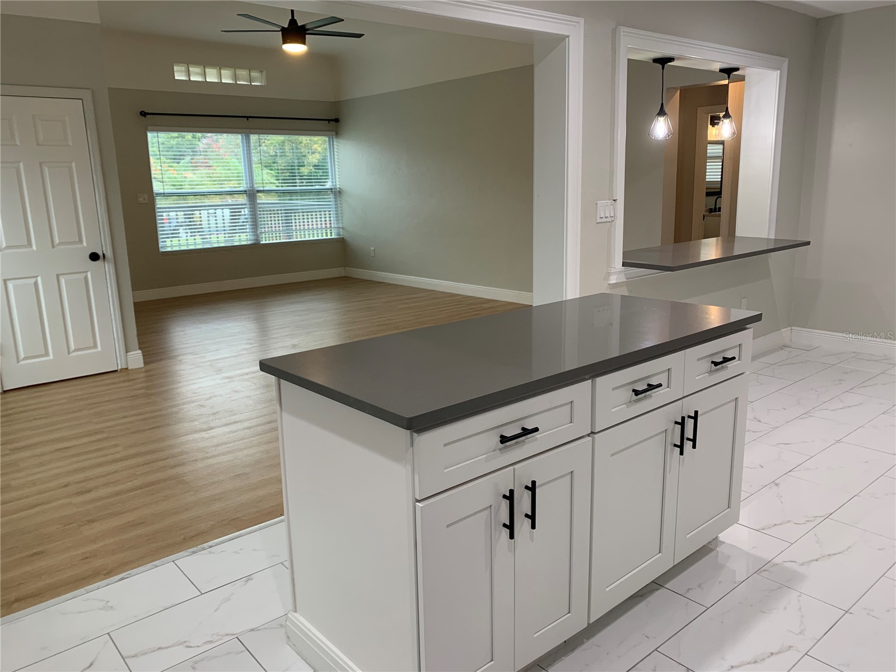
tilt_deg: -13.8
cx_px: 448
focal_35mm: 26
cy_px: 336
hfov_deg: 67.3
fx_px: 673
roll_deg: +2.2
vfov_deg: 53.1
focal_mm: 4.25
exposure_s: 1/60
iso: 64
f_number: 1.8
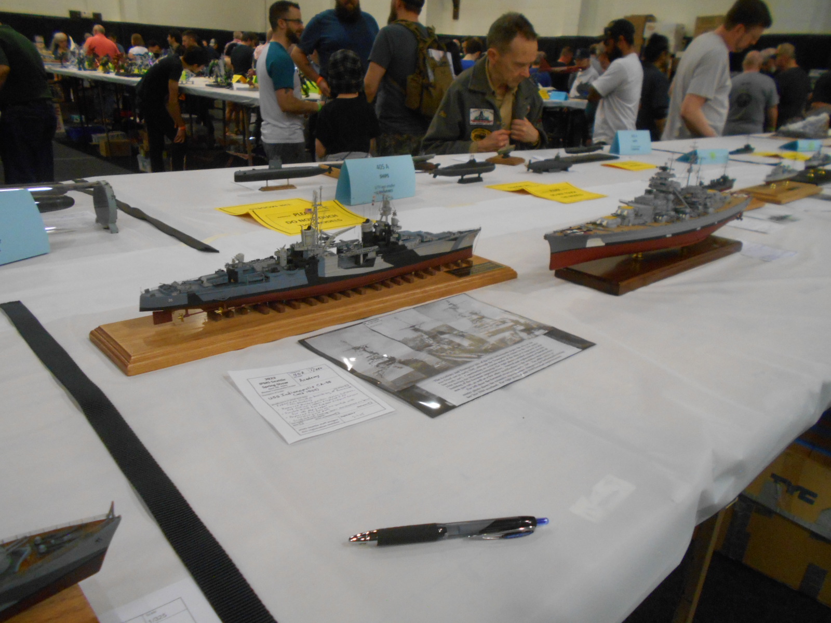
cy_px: 312
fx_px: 624
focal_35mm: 26
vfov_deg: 53.1
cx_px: 416
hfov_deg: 67.3
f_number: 3.2
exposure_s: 1/30
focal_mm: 4.6
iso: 360
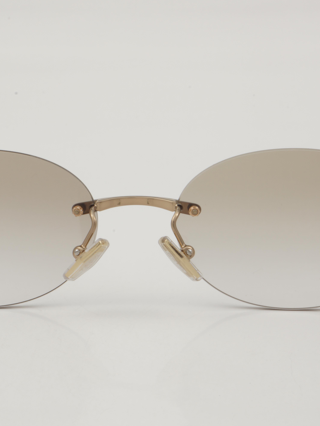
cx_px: 134
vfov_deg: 16.5
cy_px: 214
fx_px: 1476
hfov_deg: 12.4
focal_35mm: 120
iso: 100
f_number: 32
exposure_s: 1/3
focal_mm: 55
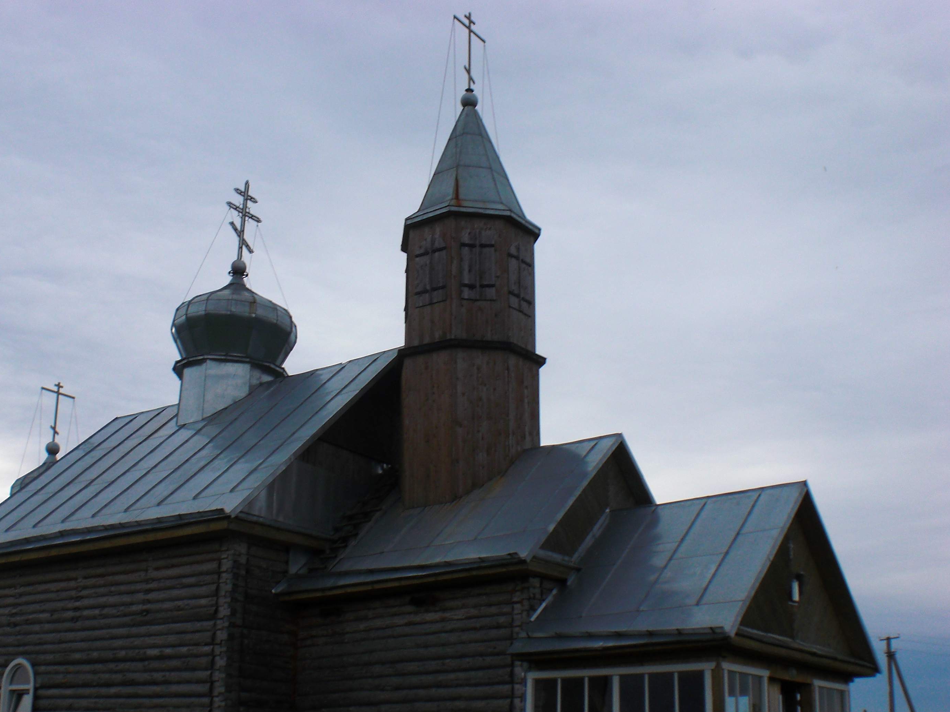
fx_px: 1235
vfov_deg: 32.1
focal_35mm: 45
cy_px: 400
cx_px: 413
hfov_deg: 42.0
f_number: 5.6
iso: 64
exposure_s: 1/250
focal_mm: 6.3
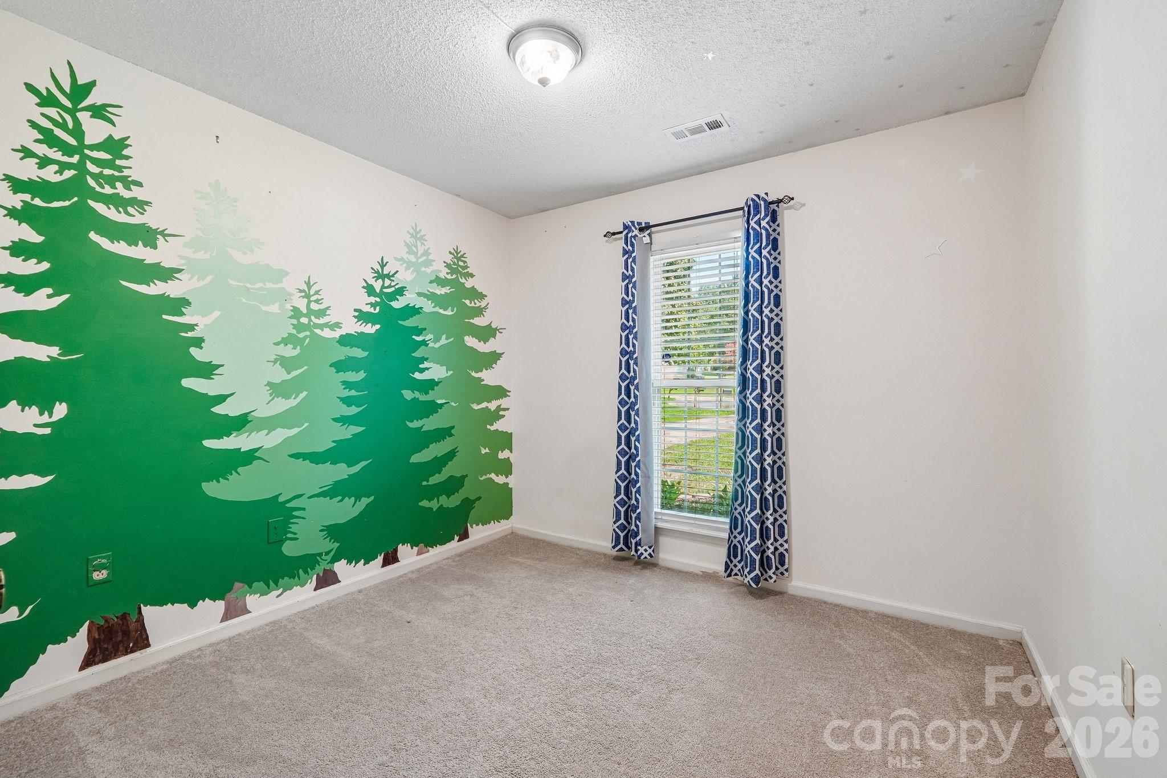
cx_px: 584
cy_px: 389
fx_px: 486
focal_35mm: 15
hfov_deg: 100.4
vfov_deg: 77.3
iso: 400
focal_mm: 10
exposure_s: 1/10
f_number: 8
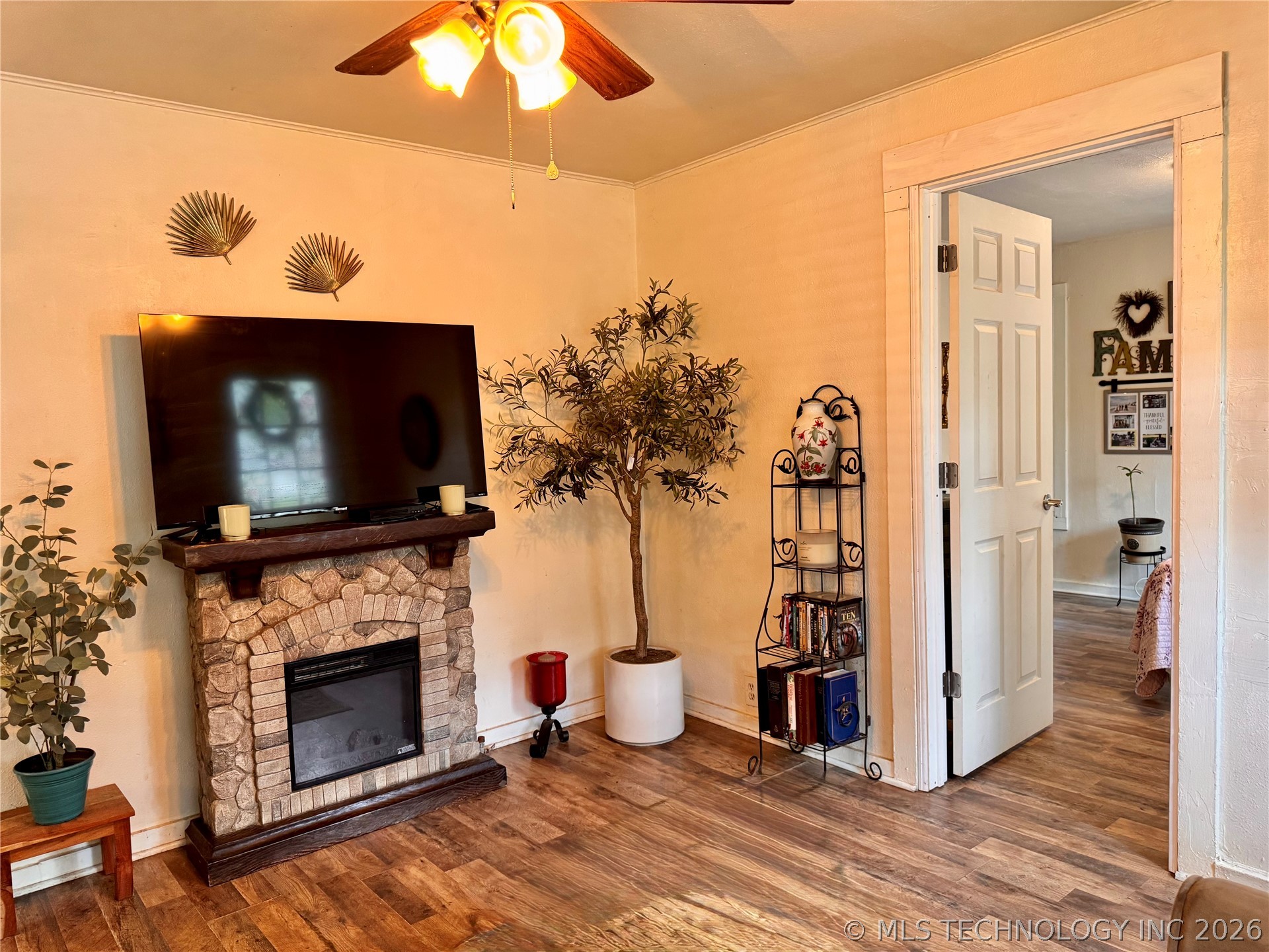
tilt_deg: -4.3
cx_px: 634
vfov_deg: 56.8
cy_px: 476
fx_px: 880
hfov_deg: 71.6
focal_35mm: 24
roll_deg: +1.5
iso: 250
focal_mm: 6.76
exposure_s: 1/60
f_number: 1.78
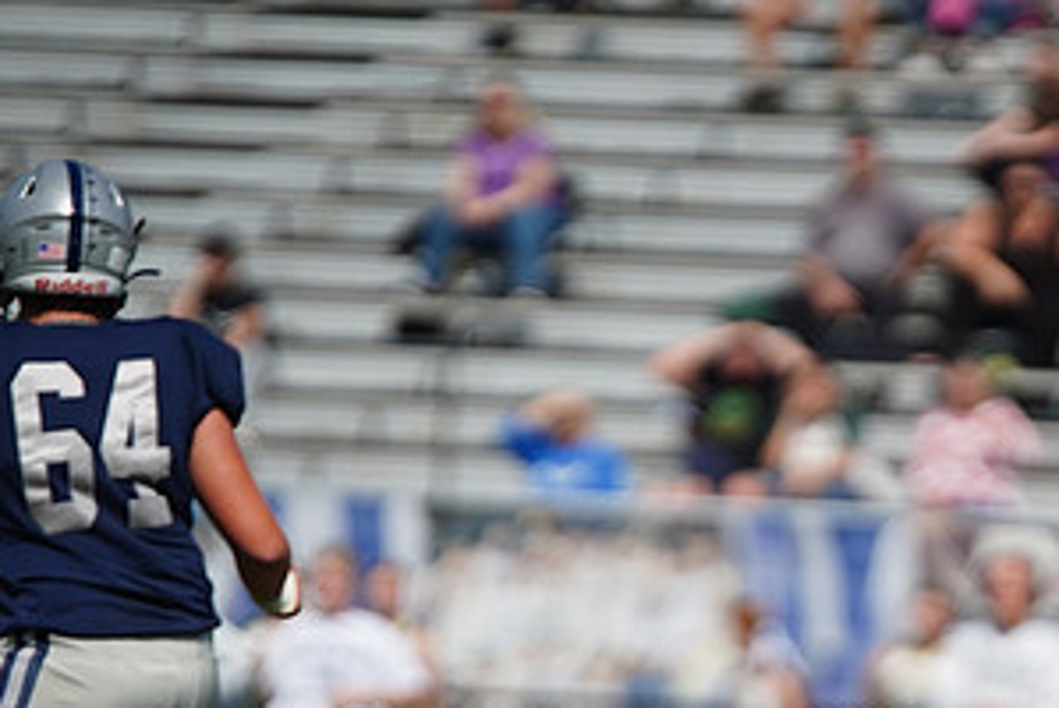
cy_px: 589
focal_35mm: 581
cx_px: 811
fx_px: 17107
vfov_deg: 2.4
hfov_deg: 3.5
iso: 400
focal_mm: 300
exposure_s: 1/8000
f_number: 2.8
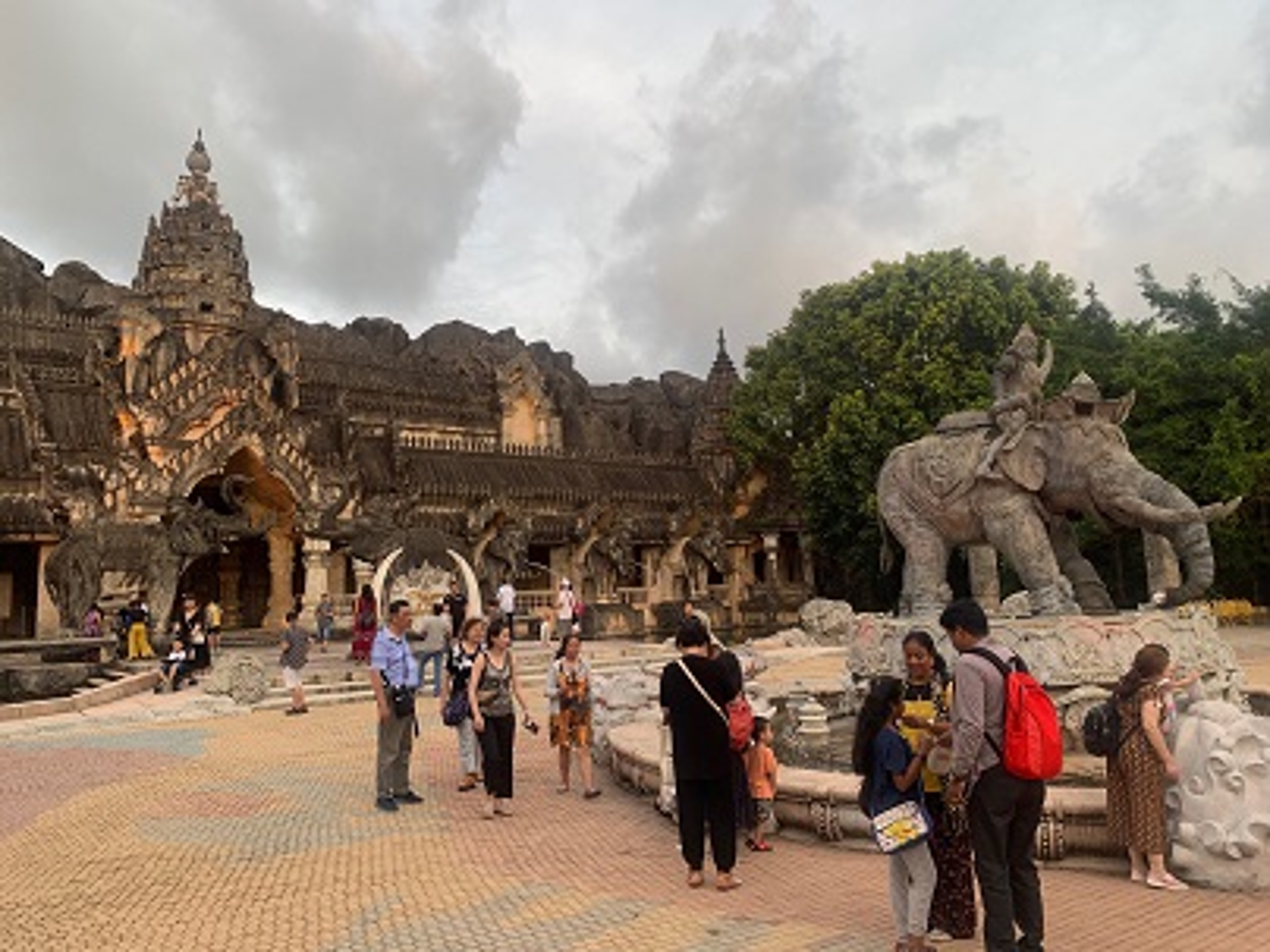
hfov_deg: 67.3
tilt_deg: +8.4
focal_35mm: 26
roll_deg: +2.4
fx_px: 954
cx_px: 635
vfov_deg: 53.1
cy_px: 476
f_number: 1.8
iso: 32
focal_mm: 4.25
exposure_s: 1/121
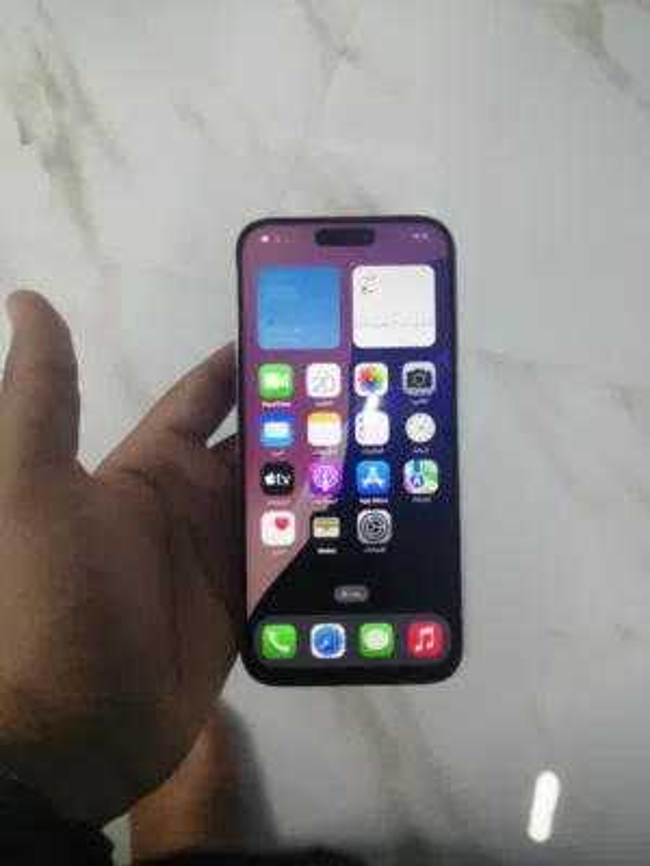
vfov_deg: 67.3
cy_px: 433
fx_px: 651
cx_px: 325
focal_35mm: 26
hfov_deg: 53.1
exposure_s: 1/33.3
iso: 200
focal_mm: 3.62
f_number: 4
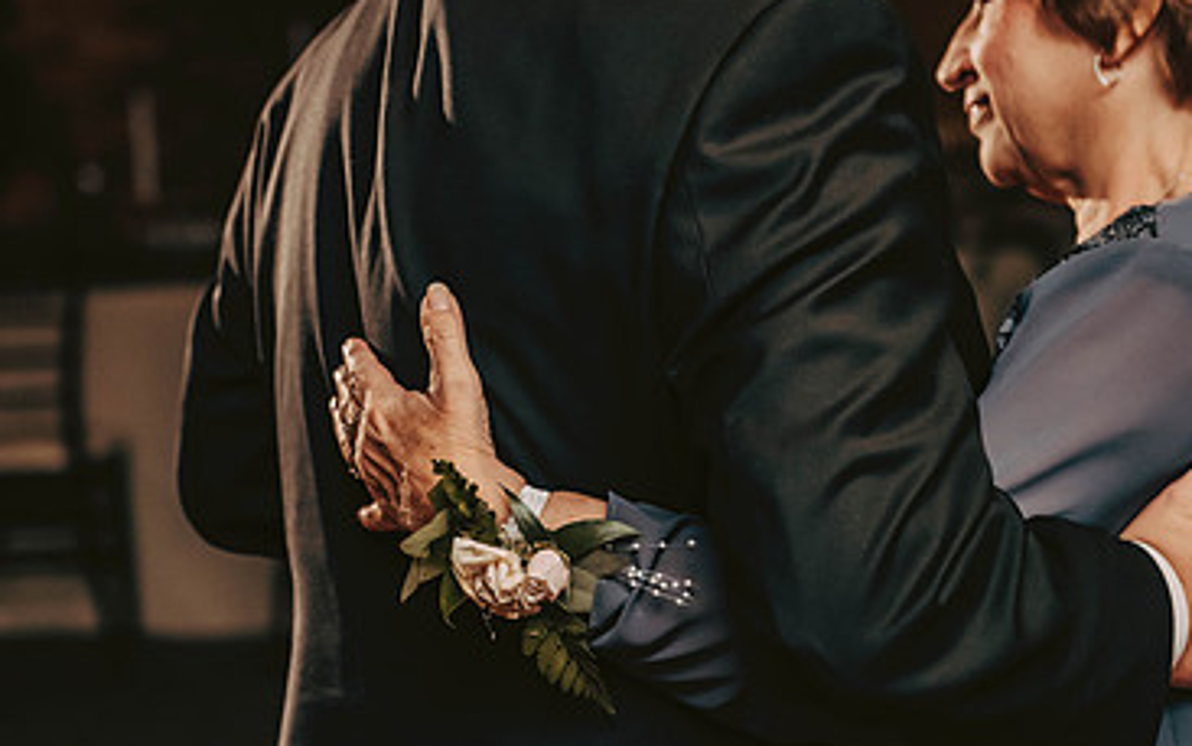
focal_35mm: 113
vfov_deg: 11.6
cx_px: 475
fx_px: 3672
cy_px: 458
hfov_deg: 18.4
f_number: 3.2
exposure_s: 1/200
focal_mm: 70
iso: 2000
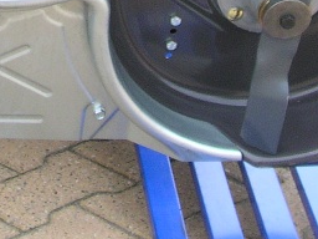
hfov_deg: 13.2
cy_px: -177
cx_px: 12
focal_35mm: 148
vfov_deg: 9.6
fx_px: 1360
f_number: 2.7
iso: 100
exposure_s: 1/201
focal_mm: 5.6
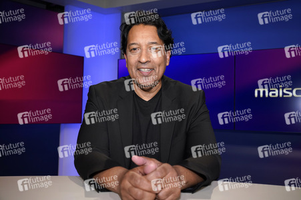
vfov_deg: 36.8
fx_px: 301
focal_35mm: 36
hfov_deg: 53.2
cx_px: 150
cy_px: 100
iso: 1600
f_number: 5
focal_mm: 36
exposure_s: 1/160
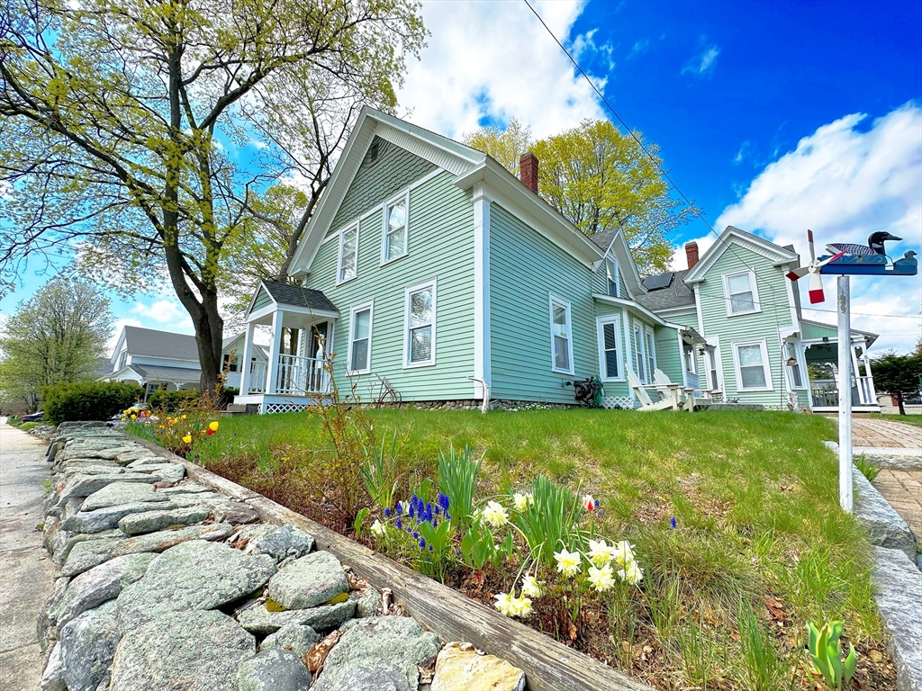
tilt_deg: +10.9
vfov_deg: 85.7
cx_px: 461
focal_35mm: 14
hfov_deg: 102.1
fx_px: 373
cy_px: 346
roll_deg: -0.9
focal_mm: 2.22
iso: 50
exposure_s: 1/1024
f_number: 2.2
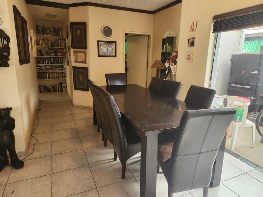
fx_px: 175
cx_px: 132
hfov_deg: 73.9
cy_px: 98
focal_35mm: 23
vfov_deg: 58.9
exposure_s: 1/100
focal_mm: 5.4
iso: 200
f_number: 1.8
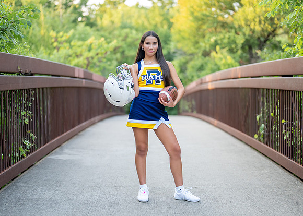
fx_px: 572
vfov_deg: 21.4
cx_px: 154
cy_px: 106
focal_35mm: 67
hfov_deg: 29.7
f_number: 1.2
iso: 320
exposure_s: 1/500
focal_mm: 50
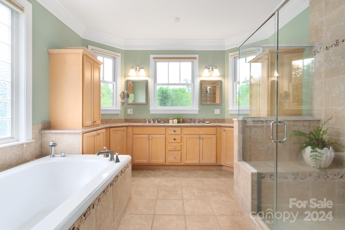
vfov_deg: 68.8
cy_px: 115
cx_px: 172
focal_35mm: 18
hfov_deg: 91.7
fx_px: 168
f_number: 8
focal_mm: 17.5
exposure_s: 1/60
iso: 400
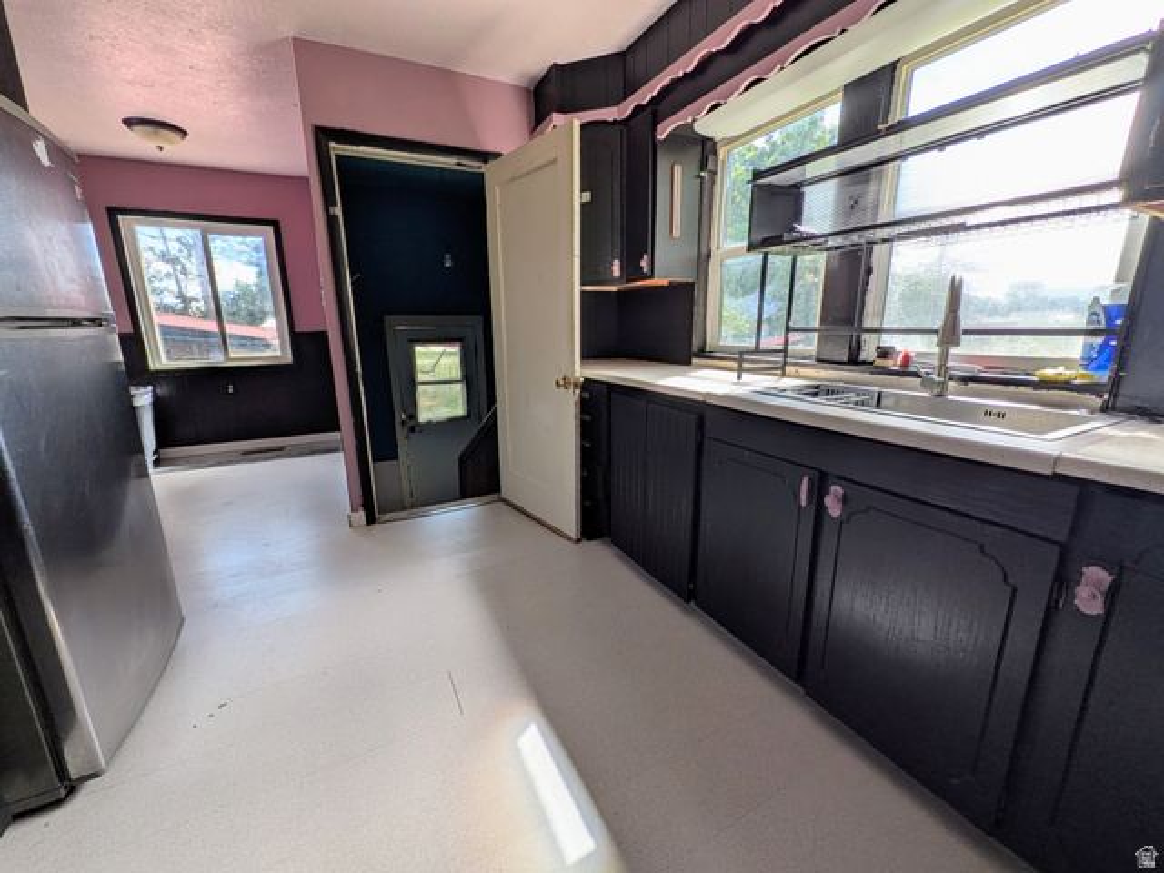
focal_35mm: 13
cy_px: 436
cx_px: 582
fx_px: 437
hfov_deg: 106.2
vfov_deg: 89.9
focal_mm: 1.54
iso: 29
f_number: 2.2
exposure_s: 1/137
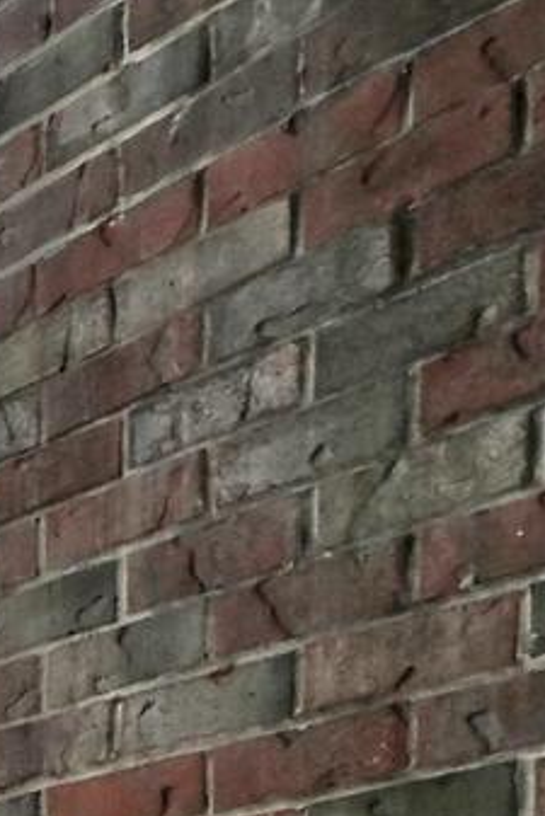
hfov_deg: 7.3
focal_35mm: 85
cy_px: 1375
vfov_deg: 19.3
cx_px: -1855
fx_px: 1928
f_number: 14
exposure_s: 1/40
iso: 400
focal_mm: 14
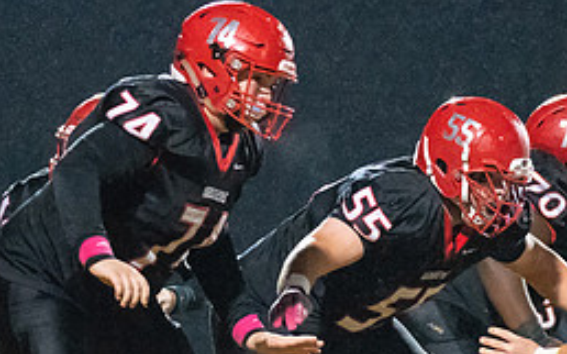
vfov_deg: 2.0
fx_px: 10364
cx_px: 472
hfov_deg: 3.1
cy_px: 283
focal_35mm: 671
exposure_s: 1/1250
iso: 8000
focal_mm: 195
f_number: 2.8
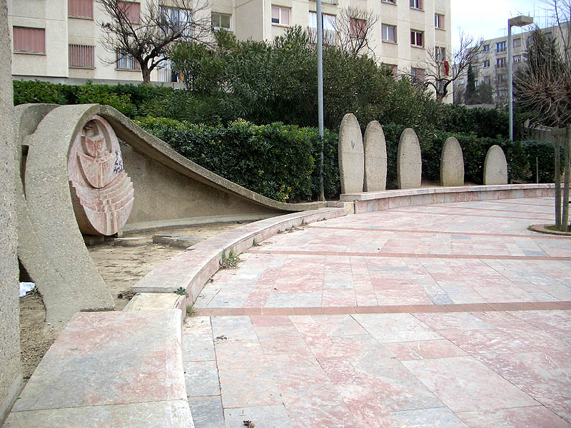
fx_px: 577
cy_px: 214
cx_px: 286
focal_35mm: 35
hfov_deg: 52.6
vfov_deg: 40.7
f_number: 2.6
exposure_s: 1/400
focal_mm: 5.8
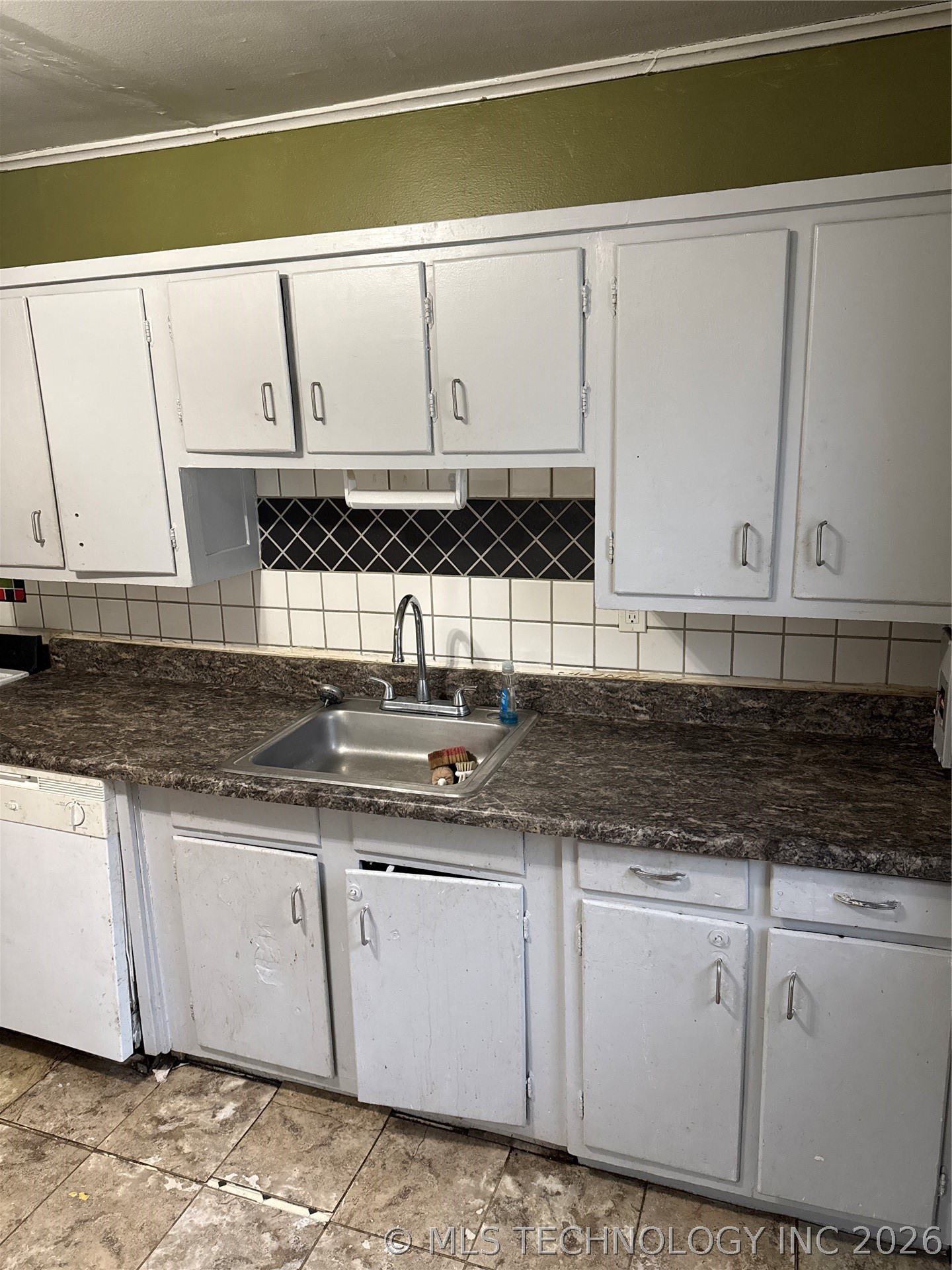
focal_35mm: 24
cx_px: 476
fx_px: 880
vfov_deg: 71.6
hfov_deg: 56.8
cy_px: 635
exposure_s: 1/60
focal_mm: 6.76
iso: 500
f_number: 1.78
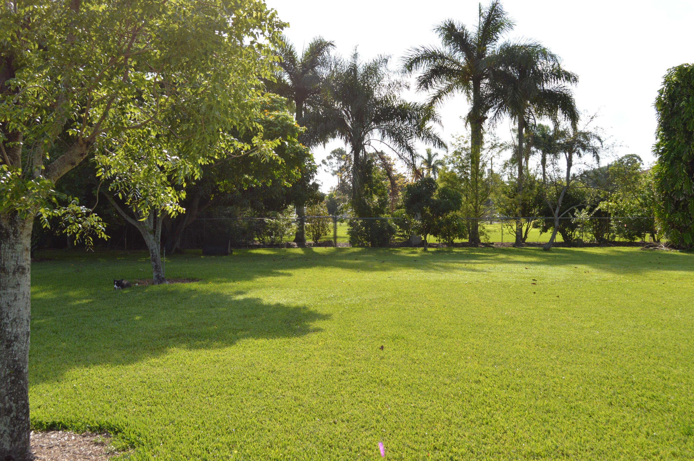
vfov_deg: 34.1
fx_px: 751
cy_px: 230
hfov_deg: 49.6
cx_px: 347
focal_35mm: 39
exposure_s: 1/200
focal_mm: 26
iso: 100
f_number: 8
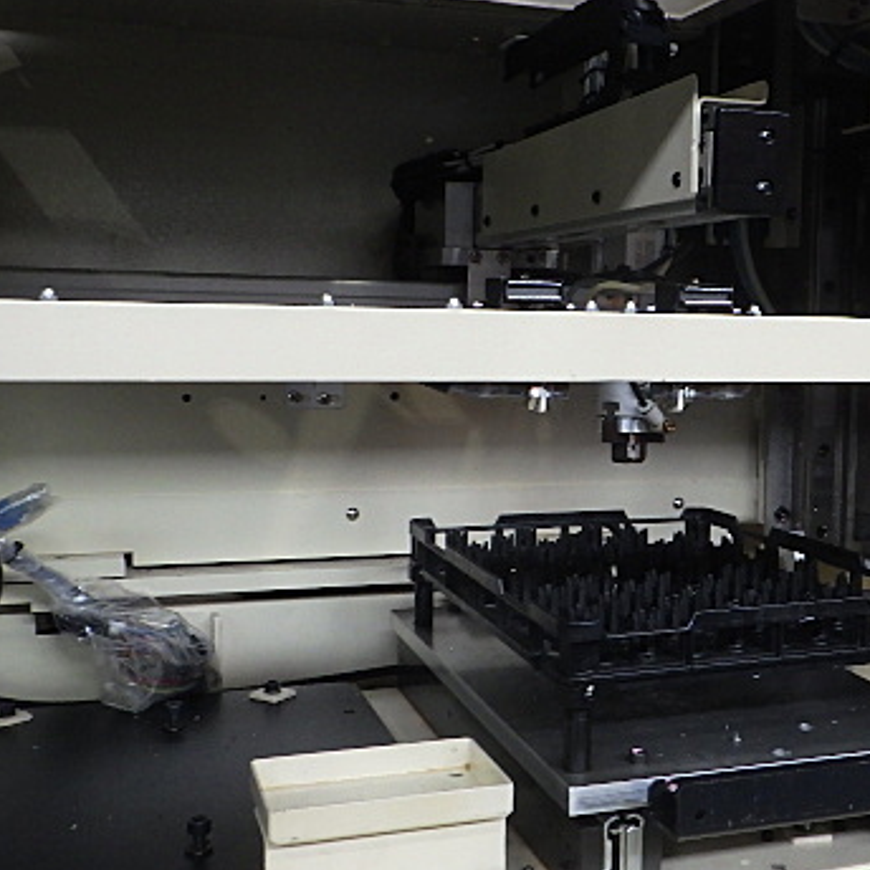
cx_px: 599
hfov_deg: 36.3
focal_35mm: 46
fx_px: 1308
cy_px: 410
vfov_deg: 36.8
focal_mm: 5
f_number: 3.5
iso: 400
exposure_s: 1/45
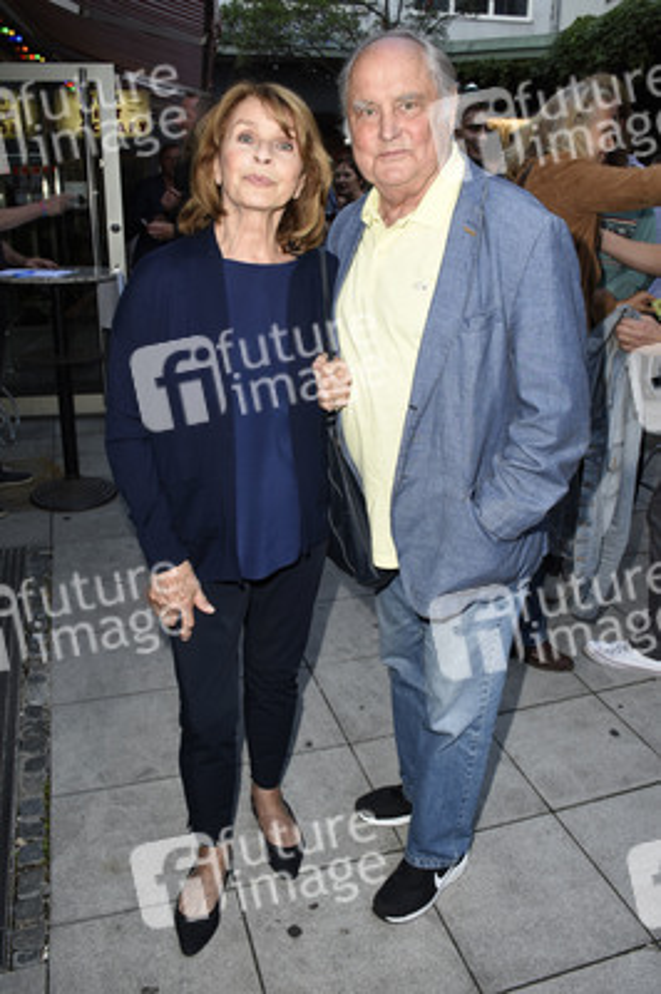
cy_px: 497
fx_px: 745
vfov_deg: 67.4
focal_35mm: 27
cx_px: 330
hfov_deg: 47.9
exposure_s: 1/100
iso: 320
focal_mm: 18
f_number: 6.3
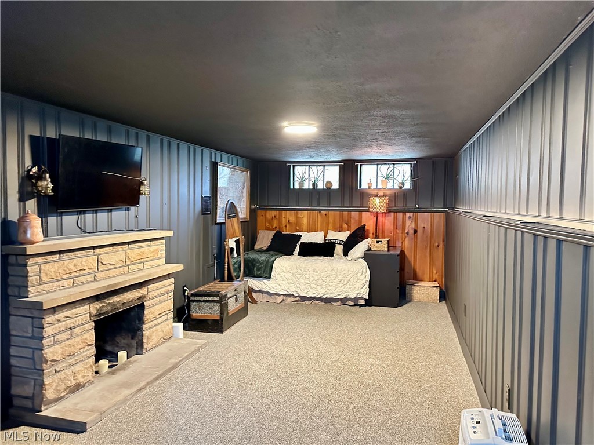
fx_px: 412
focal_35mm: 24
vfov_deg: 56.8
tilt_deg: -5.1
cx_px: 297
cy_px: 222
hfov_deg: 71.6
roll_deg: +0.2
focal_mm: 6.86
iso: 1000
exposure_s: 1/40
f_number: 1.78
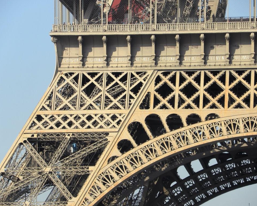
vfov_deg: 5.3
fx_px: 2221
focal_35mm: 292
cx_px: 128
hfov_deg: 6.6
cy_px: 103
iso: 64
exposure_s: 1/400
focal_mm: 49.7
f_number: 5
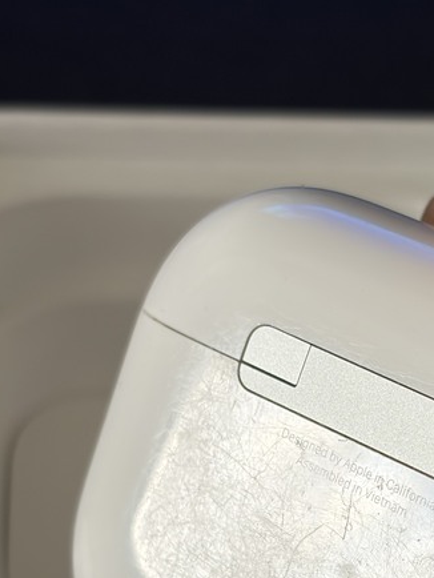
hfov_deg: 12.8
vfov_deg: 17.0
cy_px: 424
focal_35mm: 115
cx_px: 370
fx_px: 1921
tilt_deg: -50.8
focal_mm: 5.96
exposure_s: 1/82
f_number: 1.6
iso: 50
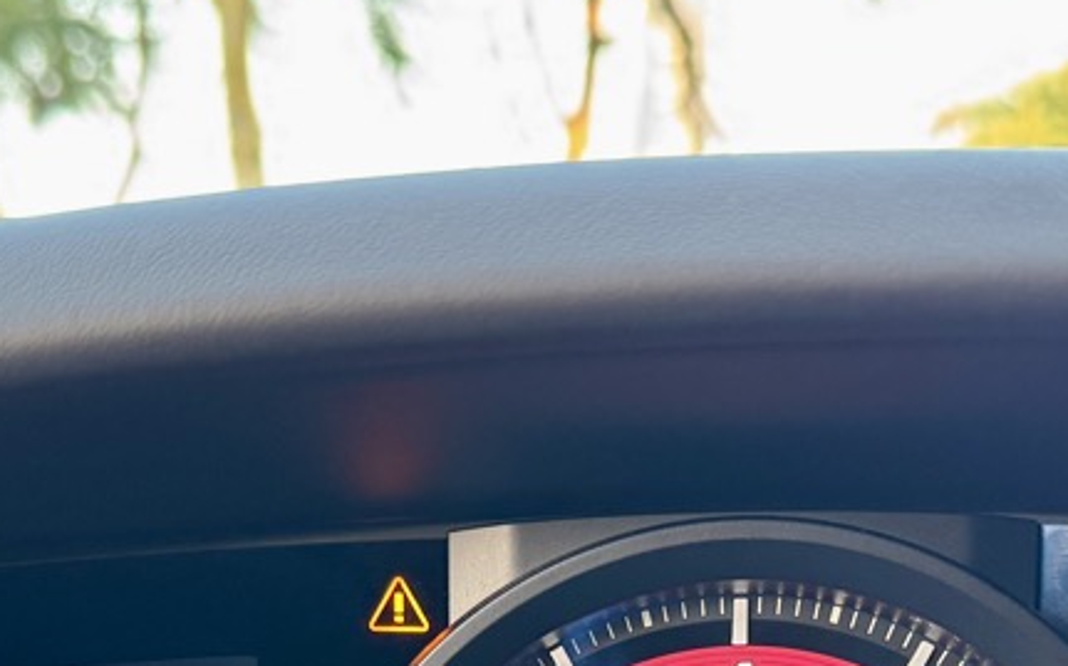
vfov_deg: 17.4
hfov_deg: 29.8
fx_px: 2008
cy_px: 931
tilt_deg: -12.5
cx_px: 523
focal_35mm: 69
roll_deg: +0.6
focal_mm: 6.76
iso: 250
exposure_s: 1/60
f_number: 1.78
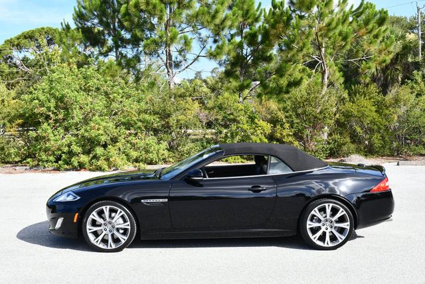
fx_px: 520
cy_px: 142
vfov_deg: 30.6
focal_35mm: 44
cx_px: 212
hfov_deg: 44.5
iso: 200
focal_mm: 22
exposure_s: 1/250
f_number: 8
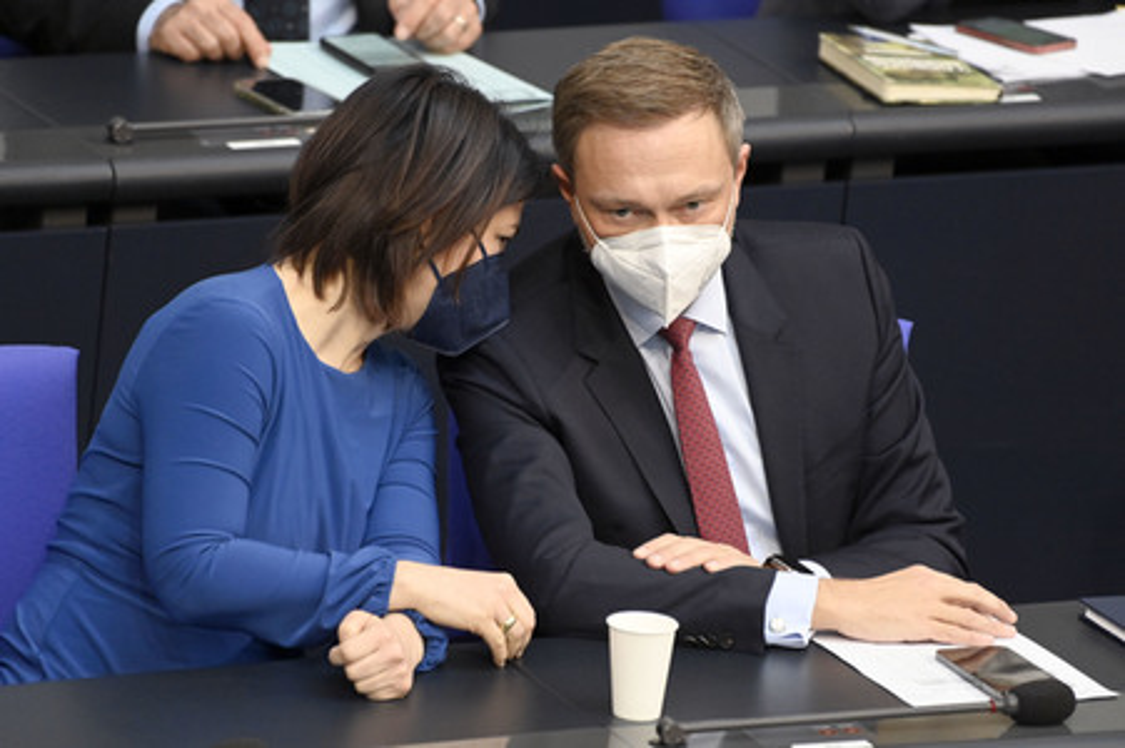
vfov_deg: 2.7
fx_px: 15613
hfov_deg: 4.1
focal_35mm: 500
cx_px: 562
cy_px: 374
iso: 8000
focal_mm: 500
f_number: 5.6
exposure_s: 1/320
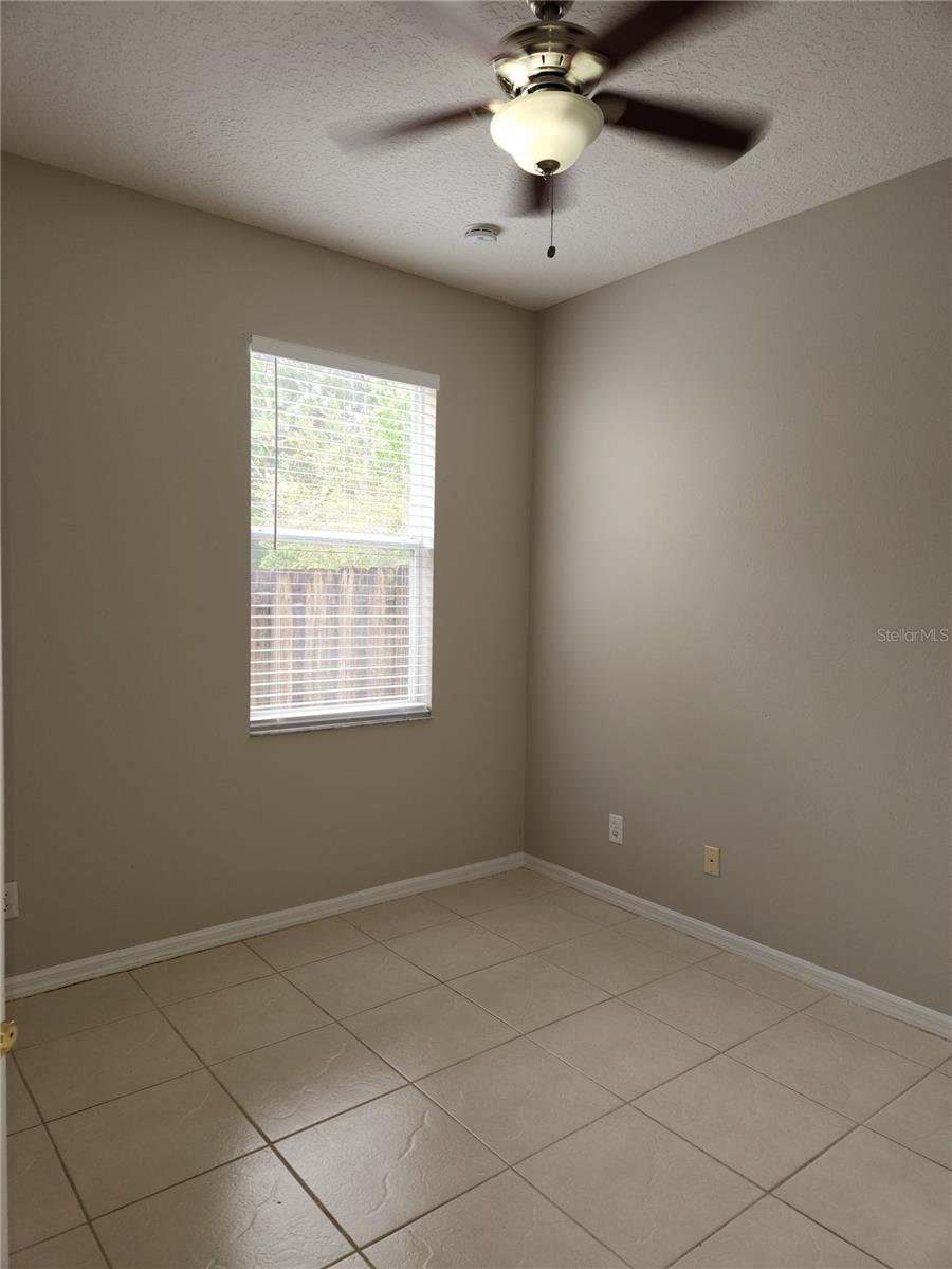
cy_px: 634
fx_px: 843
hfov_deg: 58.9
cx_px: 476
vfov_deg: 73.9
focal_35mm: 23
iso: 20
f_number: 1.8
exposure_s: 1/60
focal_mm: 5.4
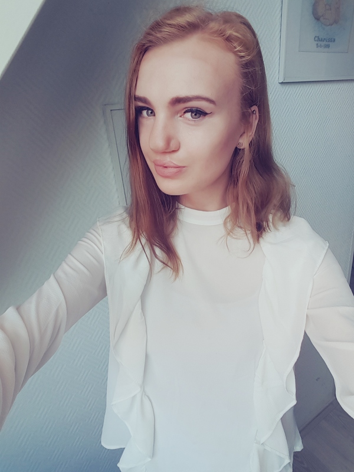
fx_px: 286
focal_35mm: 21
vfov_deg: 79.0
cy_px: 236
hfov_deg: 63.4
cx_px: 177
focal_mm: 2.1
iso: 50
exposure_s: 1/162
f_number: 1.7
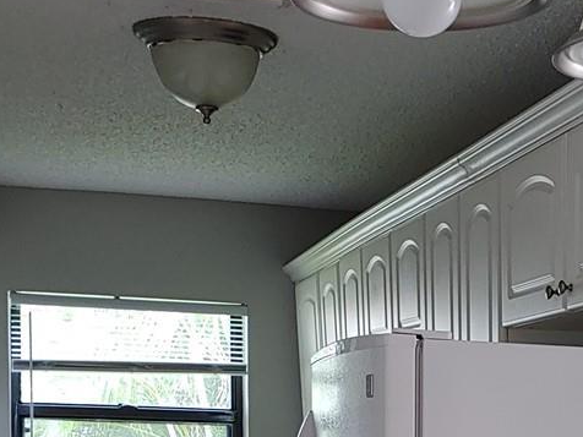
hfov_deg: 22.6
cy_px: 643
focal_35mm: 84
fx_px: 1415
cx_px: 555
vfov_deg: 16.2
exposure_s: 1/60
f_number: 1.5
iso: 50
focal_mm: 4.23
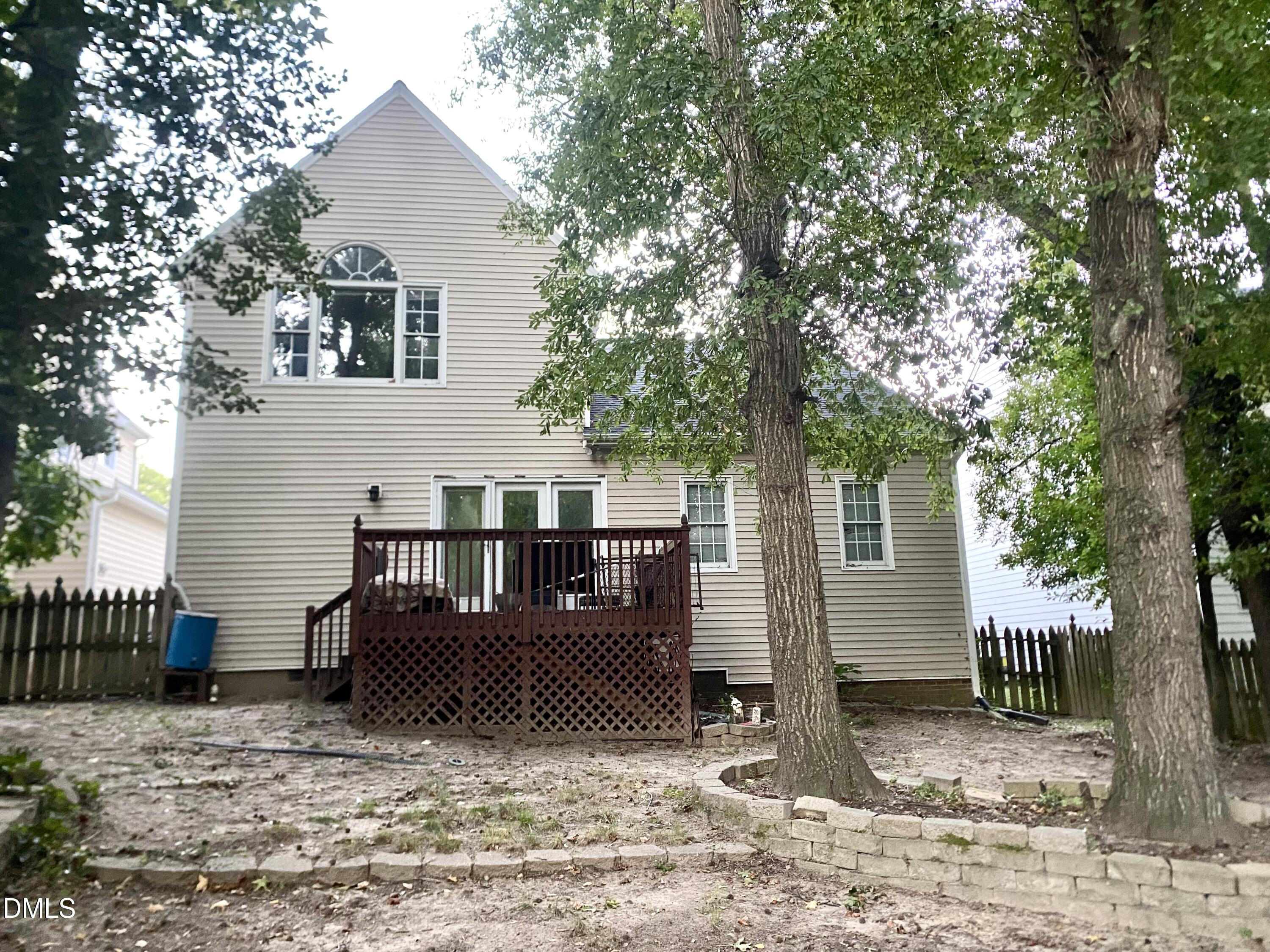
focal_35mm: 26
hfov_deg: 67.3
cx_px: 635
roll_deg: +1.7
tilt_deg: +11.1
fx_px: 954
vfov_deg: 53.1
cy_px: 476
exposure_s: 1/33
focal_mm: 4.25
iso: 640
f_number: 1.8
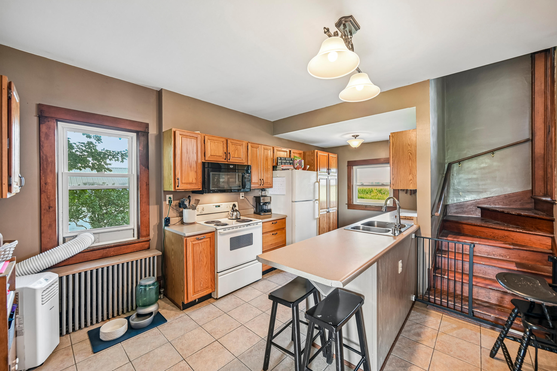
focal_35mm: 14
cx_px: 278
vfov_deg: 81.2
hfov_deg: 104.3
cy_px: 186
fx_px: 217
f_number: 4.8
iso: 400
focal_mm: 14
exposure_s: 1/6
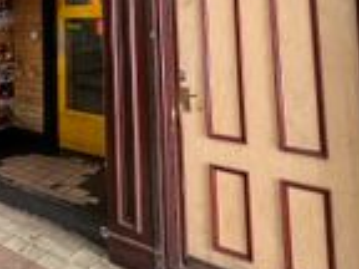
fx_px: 373
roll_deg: -0.4
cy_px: -10
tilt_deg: +4.2
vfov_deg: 35.3
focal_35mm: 36
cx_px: 10
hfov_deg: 44.6
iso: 320
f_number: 1.8
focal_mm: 1.57
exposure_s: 1/50
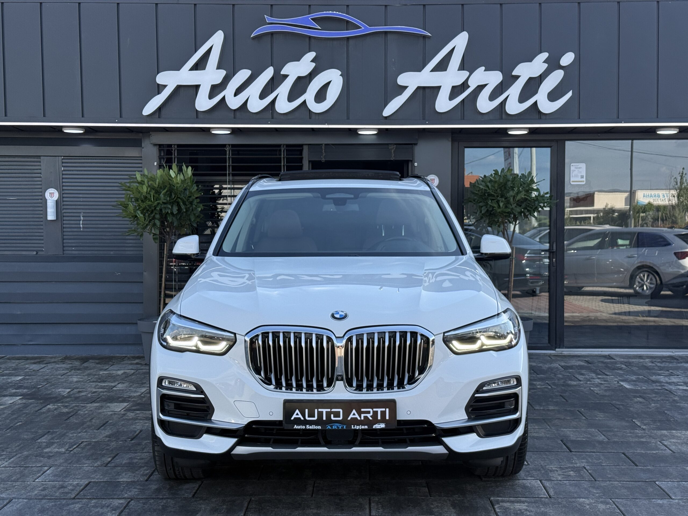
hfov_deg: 39.7
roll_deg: +0.3
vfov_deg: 30.3
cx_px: 344
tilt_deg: -0.8
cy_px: 258
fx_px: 954
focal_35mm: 48
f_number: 1.78
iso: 80
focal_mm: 6.76
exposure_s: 1/1484
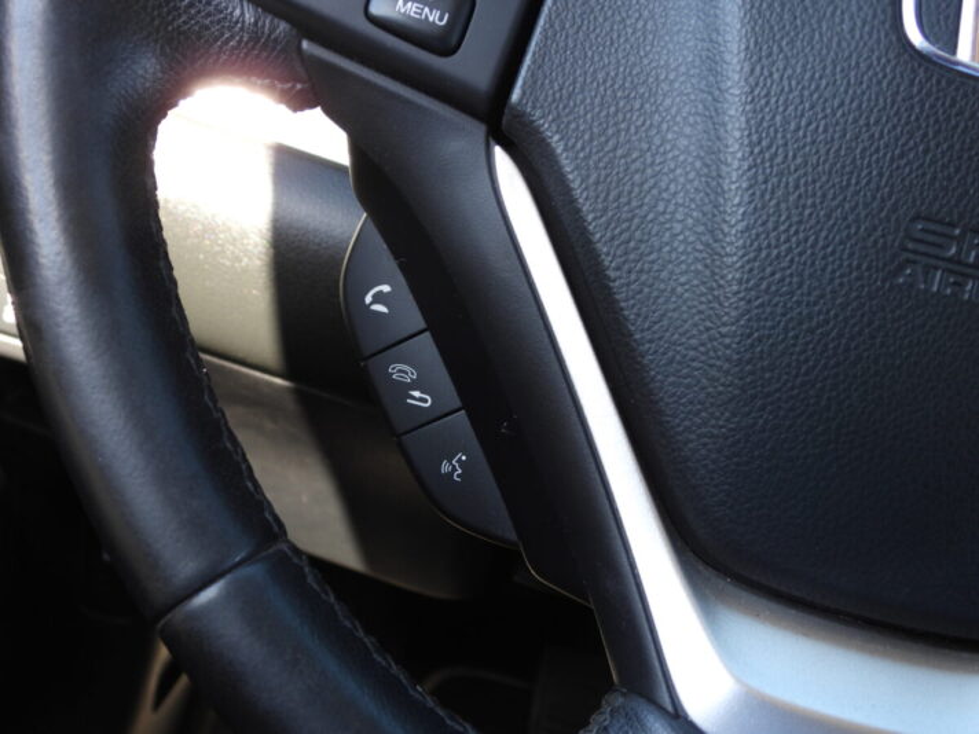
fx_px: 1329
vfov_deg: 30.9
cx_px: 490
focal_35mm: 47
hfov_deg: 40.4
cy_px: 367
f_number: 3.2
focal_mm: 8.5
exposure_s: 1/50
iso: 100
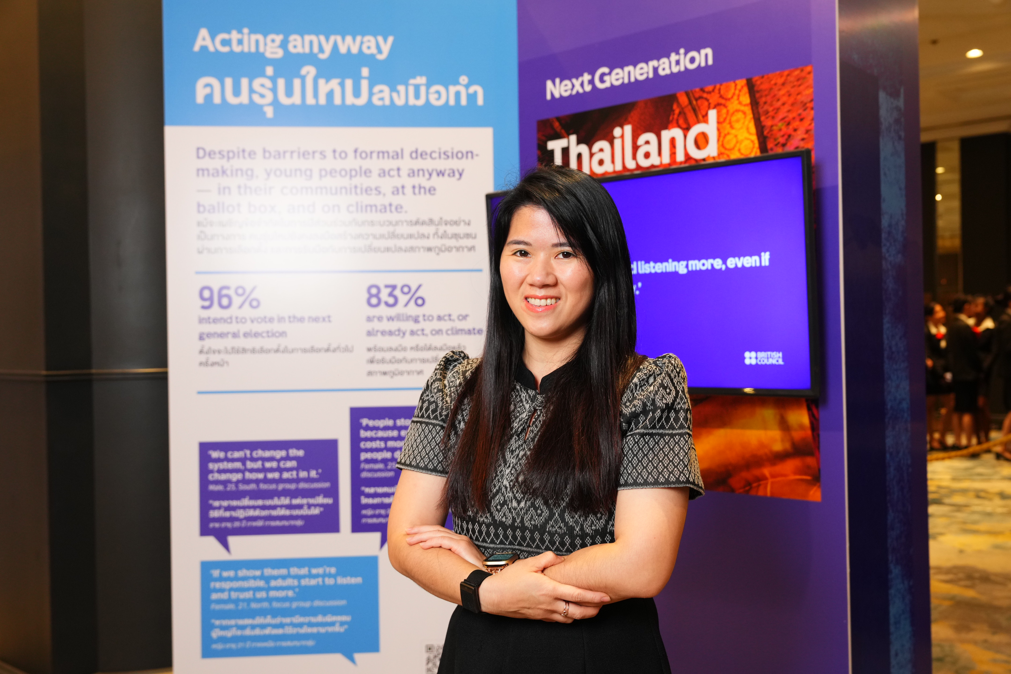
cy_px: 337
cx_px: 506
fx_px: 983
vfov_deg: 37.9
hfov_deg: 54.4
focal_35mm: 35
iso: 1600
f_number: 4.5
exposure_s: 1/160
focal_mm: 35
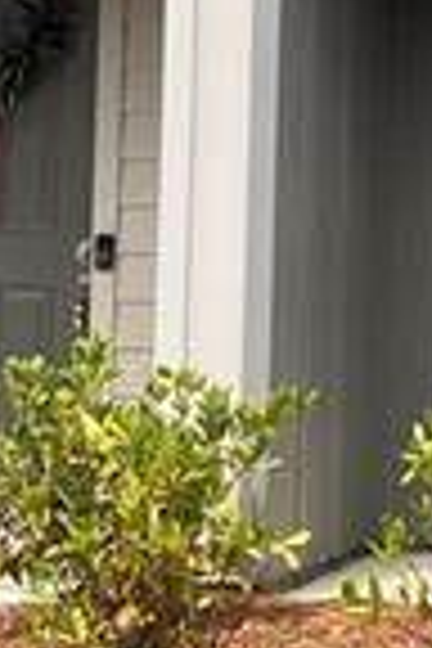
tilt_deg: +3.8
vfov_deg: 14.1
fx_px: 2592
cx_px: 1210
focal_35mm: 144
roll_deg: -0.1
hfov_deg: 8.3
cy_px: 86
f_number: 1.5
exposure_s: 1/1669
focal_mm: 5.7
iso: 50
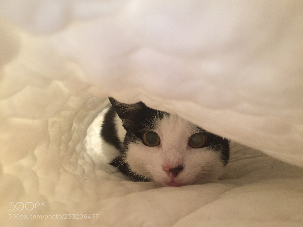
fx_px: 263
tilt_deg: +4.6
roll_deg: +1.6
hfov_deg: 60.0
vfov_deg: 46.8
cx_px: 153
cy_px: 114
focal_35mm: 30
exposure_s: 1/33
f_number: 2.2
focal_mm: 4.15
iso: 200
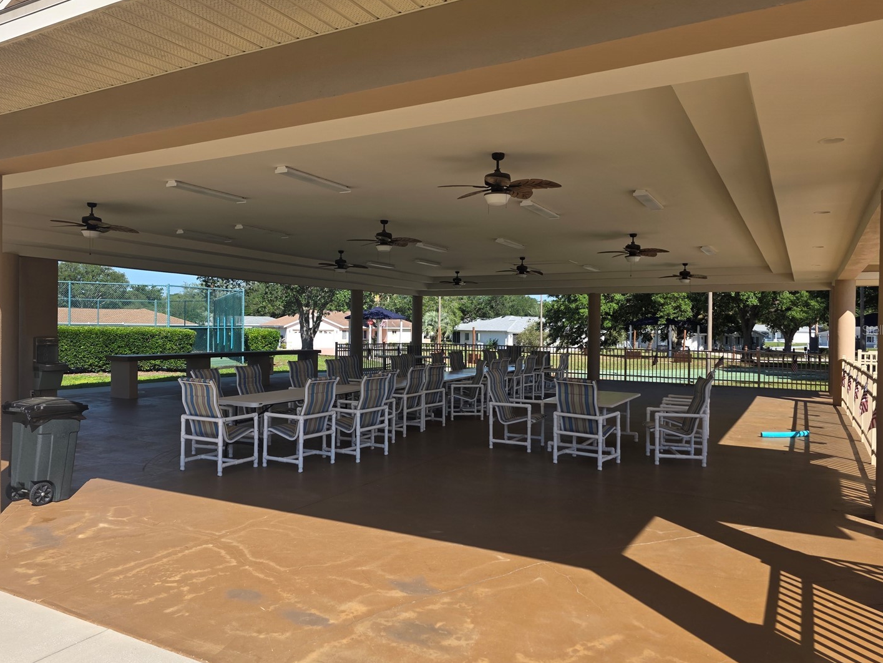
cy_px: 330
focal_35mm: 26
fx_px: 663
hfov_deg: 67.3
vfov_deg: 53.1
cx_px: 422
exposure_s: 1/3972
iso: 80
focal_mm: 6.3
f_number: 1.7
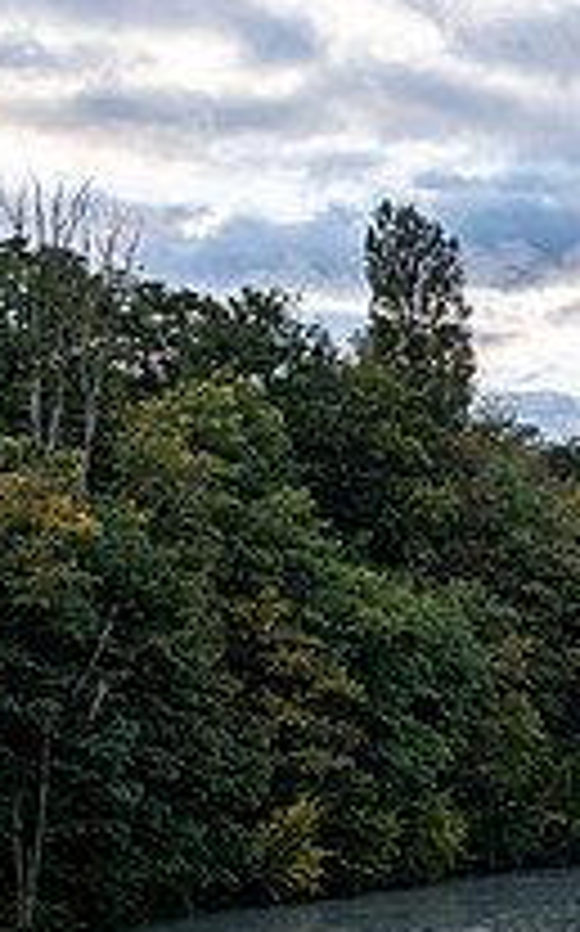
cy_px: 642
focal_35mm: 100
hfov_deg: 11.7
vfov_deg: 20.7
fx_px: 2534
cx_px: 1169
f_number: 4.5
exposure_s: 1/350
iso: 320
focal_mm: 23.4
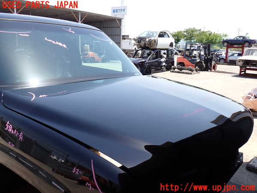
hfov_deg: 56.8
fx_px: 238
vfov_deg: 44.2
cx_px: 128
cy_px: 96
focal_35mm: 32
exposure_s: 1/400
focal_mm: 5.79
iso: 100
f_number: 3.2
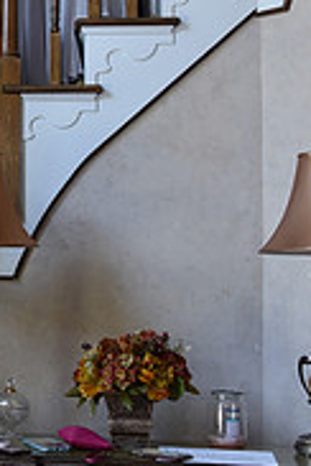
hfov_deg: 16.4
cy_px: 166
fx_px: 985
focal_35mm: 76
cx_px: -152
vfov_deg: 26.5
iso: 320
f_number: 4.5
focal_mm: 24
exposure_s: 1/80
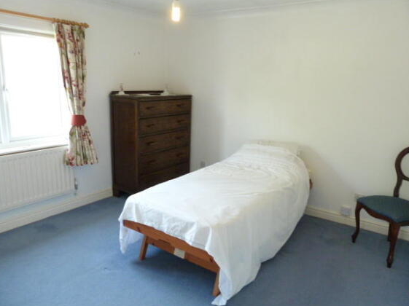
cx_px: 207
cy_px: 154
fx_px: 307
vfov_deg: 53.0
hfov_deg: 67.3
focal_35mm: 26
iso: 400
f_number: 2.8
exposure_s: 1/50
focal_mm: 4.5
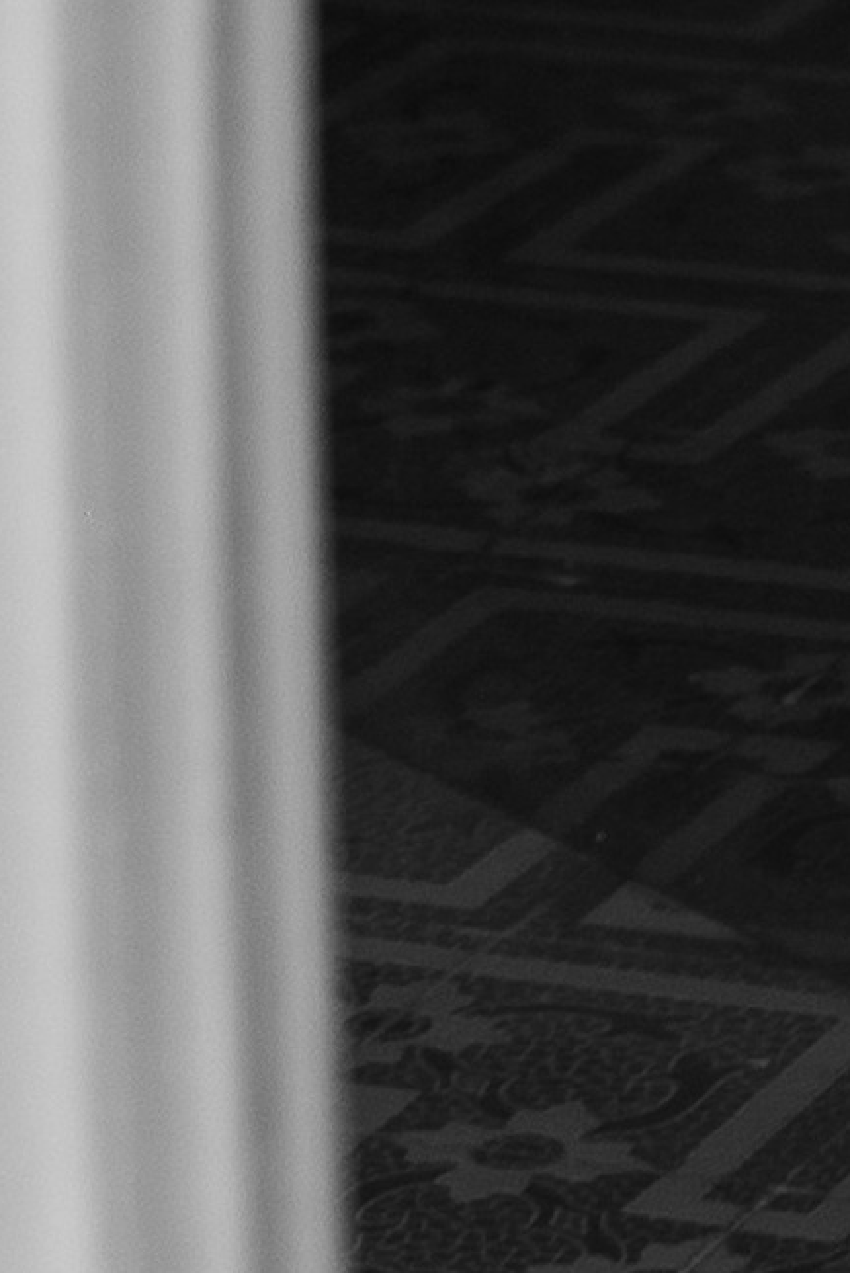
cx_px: 2378
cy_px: -1999
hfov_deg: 5.0
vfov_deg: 7.2
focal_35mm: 265
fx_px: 9380
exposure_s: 1/320
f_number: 2.8
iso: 250
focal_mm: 30
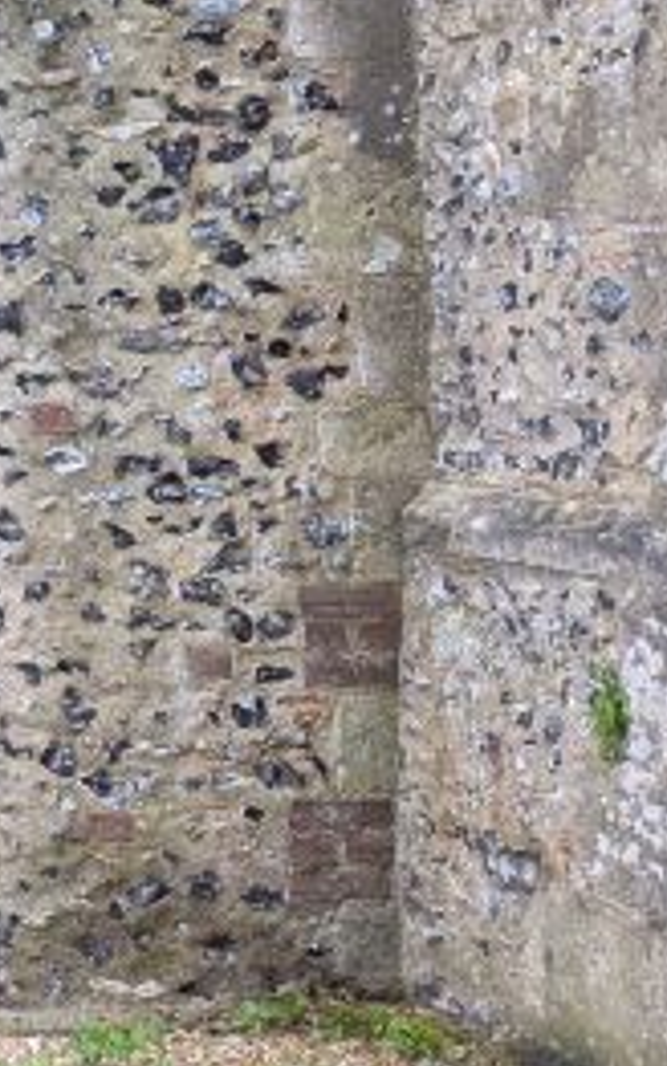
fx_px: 2440
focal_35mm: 84
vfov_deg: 23.9
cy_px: 96
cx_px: -864
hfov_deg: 12.6
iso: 47
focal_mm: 4.38
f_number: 1.73
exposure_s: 1/107
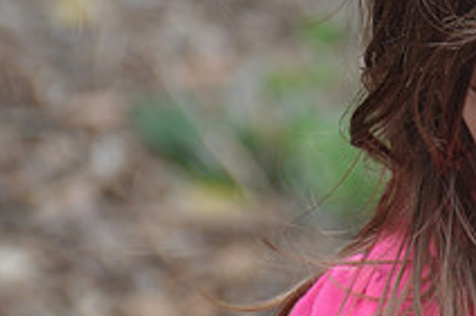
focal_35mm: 801
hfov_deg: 2.6
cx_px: 559
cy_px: -26
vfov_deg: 1.7
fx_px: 10587
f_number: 5.6
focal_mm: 195
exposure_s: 1/400
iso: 320
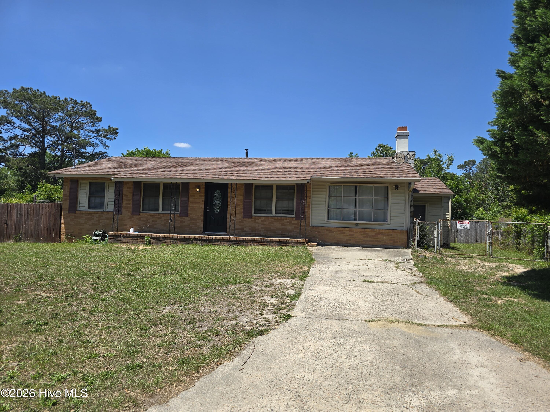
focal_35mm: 23
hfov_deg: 73.9
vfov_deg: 58.9
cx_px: 275
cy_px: 206
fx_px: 365
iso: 12
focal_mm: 6.3
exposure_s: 1/909
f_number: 1.7
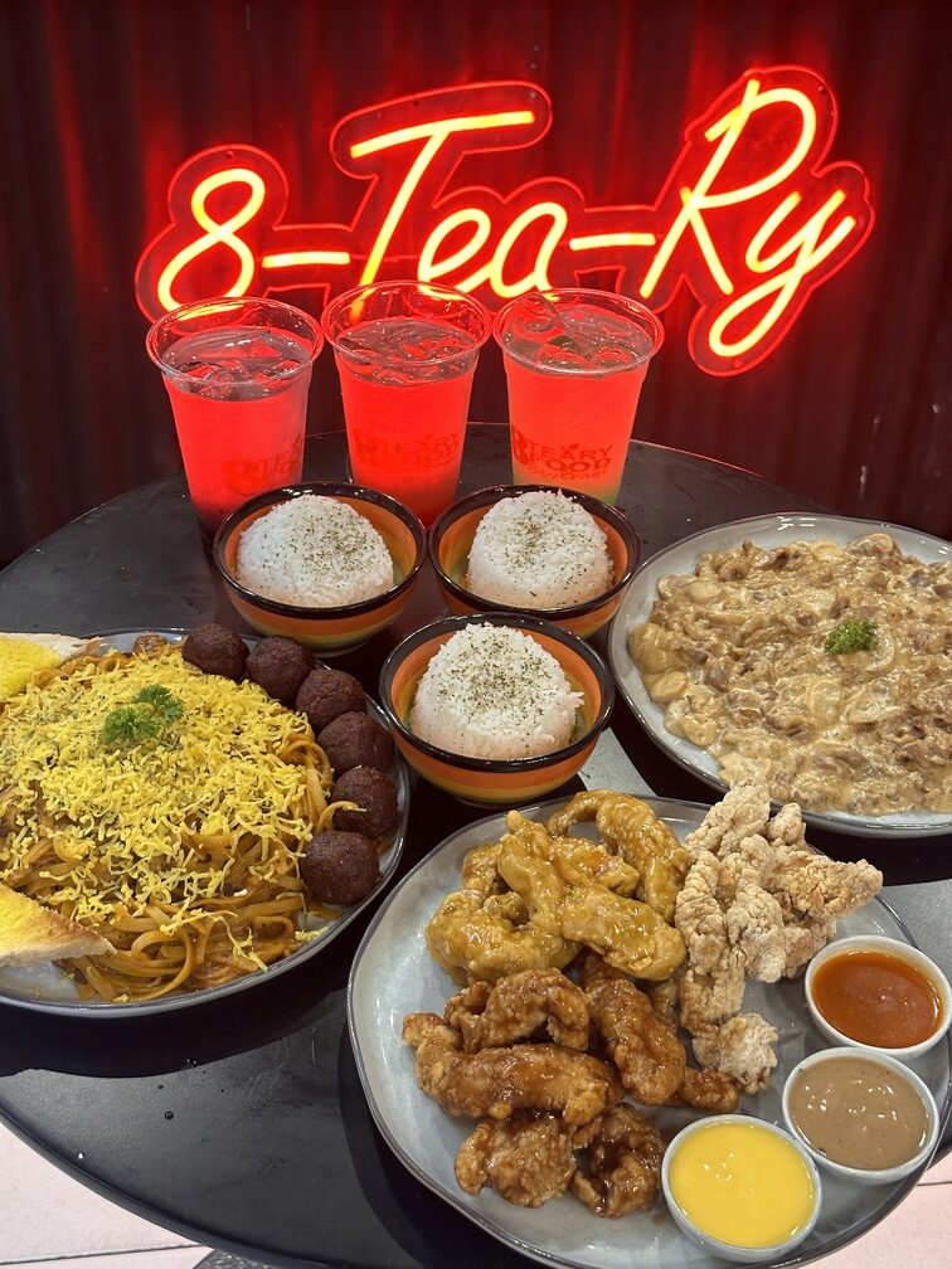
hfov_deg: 30.3
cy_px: 634
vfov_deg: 39.7
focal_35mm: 48
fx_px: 1760
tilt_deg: -37.8
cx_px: 476
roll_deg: -4.5
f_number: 1.78
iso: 250
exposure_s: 1/60
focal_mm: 6.86
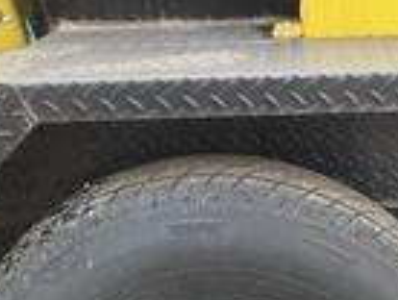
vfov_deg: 16.6
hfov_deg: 22.0
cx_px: 441
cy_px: 401
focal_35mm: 84
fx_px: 967
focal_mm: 3
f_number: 1.8
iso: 32
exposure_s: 1/172
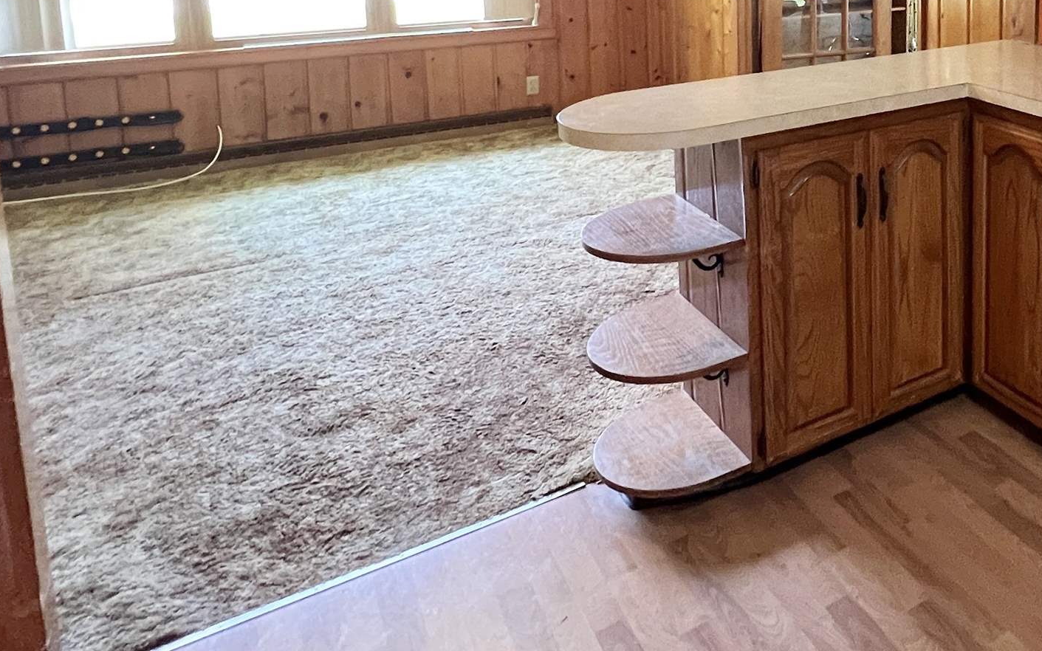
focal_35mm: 30
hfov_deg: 53.7
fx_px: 852
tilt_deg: -4.6
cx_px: 965
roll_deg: -0.9
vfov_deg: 37.4
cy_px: 1
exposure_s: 1/60
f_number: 1.8
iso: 400
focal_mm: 1.57
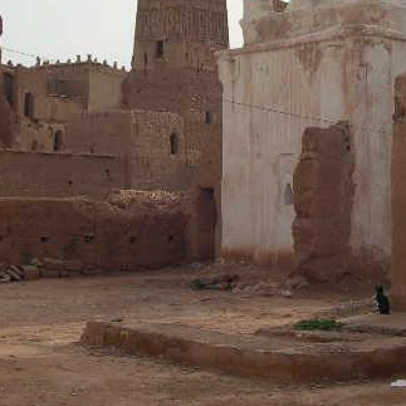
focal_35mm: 91
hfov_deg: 19.1
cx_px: 240
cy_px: 123
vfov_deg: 19.0
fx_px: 1208
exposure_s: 1/89.3
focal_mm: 11.1
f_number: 8.8
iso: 100
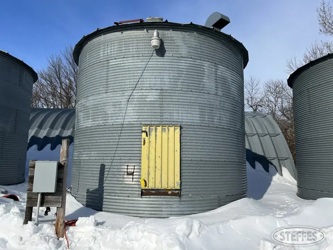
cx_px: 166
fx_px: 250
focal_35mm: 26
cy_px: 125
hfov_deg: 67.3
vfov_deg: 53.1
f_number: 1.5
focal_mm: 5.7
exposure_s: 1/11364
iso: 50
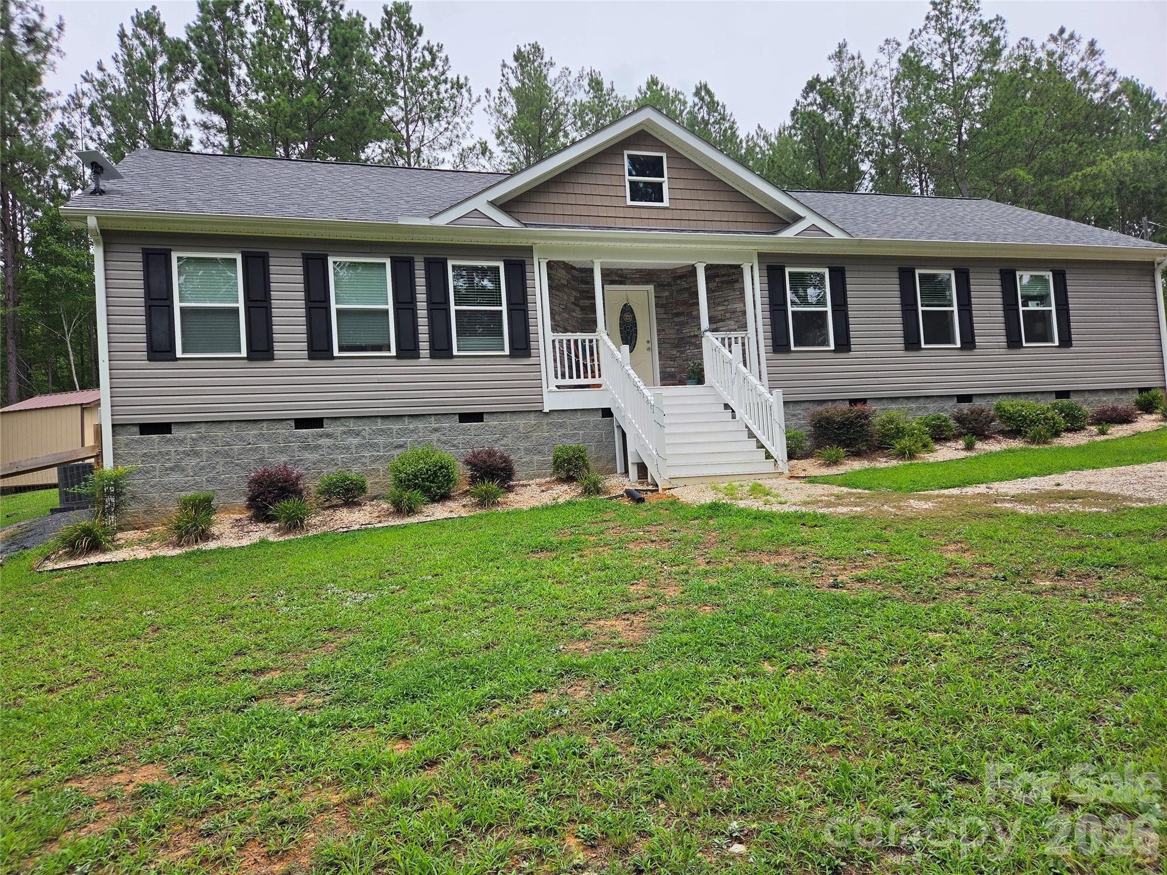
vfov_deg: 58.9
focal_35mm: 23
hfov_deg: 73.9
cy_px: 438
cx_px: 584
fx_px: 775
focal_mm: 5.4
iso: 80
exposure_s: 1/5214
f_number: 1.8
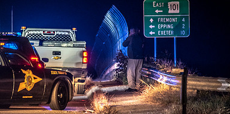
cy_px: 51
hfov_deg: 4.4
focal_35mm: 500
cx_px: 62
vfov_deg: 2.2
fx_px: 2967
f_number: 5.6
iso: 2000
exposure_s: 1/15
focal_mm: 190
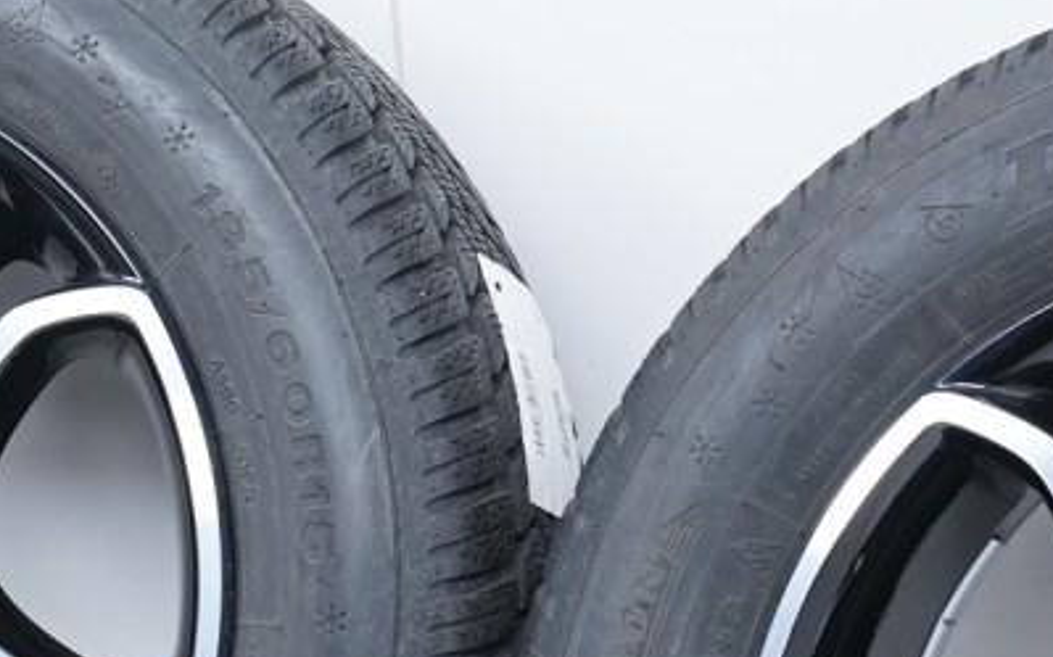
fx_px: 4360
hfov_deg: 13.5
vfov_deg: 8.6
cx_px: -92
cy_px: 313
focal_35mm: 152
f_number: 7.1
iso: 250
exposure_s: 1/125
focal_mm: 31
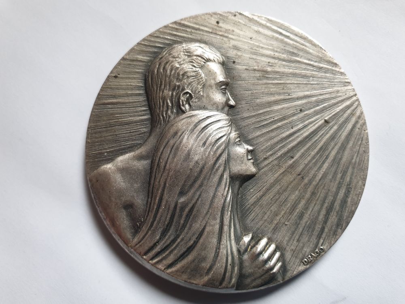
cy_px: 152
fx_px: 304
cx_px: 202
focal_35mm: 26
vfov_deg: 53.1
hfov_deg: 67.3
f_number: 2.4
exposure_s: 1/60
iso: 250
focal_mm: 4.3
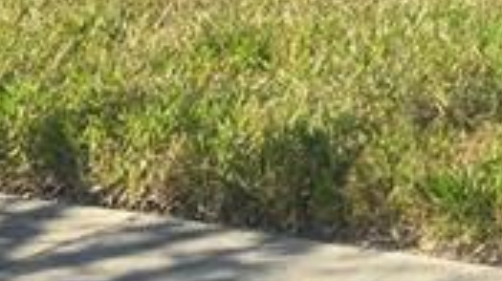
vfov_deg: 7.6
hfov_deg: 12.8
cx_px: 998
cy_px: -433
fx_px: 1955
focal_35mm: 147
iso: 25
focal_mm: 5.4
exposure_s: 1/942
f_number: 1.8
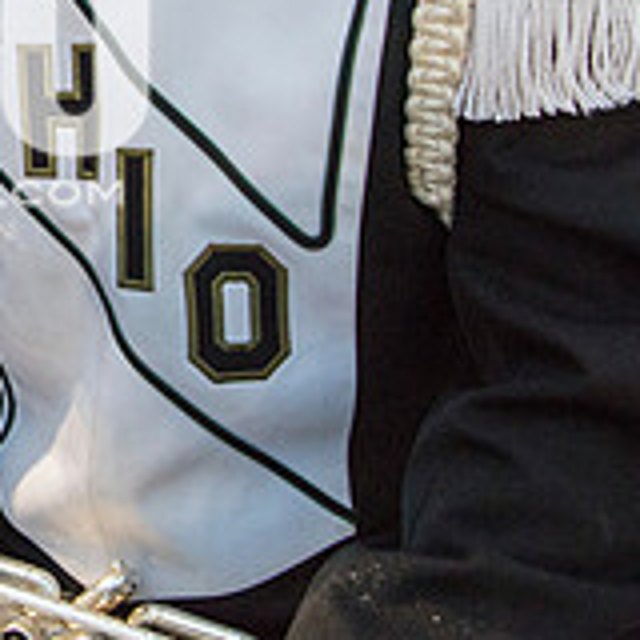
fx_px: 1548
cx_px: -152
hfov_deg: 21.5
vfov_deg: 22.7
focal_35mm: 74
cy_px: 50
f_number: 3.2
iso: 2000
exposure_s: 1/320
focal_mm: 24
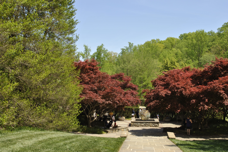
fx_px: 304
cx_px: 114
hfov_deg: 41.1
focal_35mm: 48
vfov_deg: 28.2
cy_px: 76
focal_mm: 32
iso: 100
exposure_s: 1/160
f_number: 8
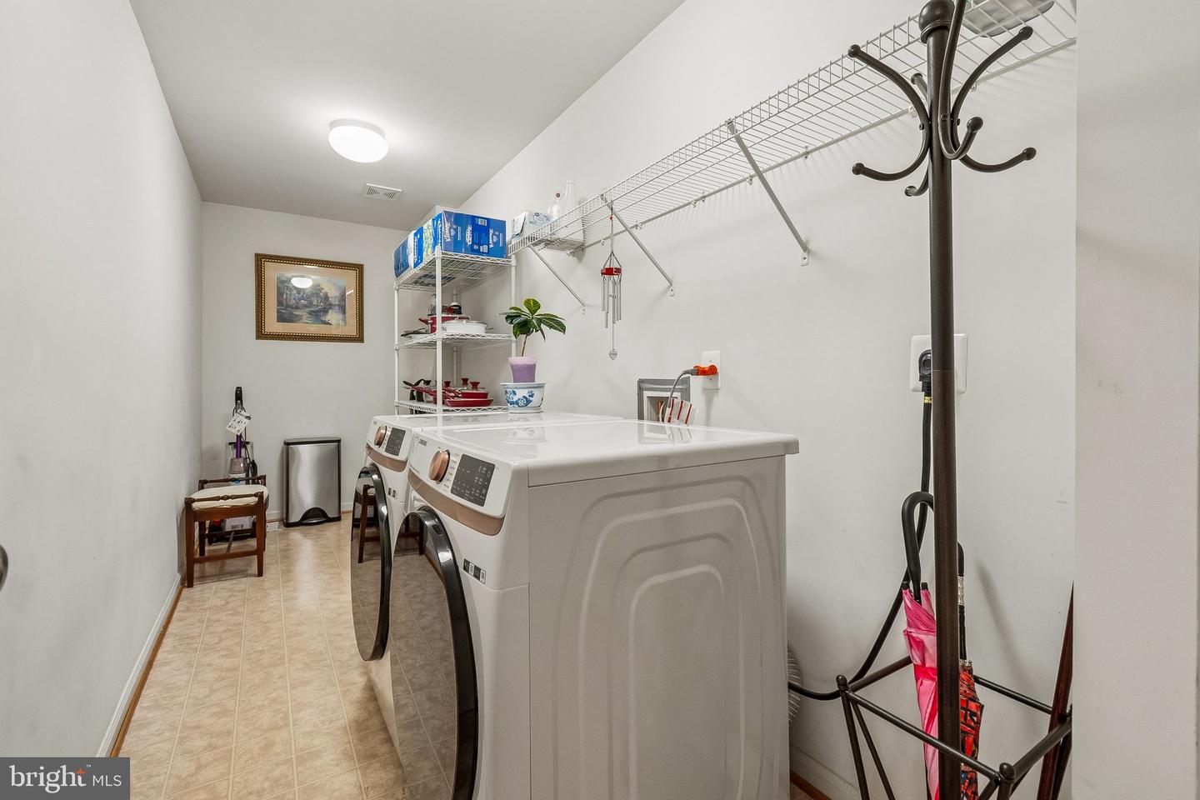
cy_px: 400
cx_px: 600
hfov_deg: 100.4
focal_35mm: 15
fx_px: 500
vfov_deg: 77.3
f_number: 5.6
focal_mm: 10
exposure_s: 1/30
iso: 400
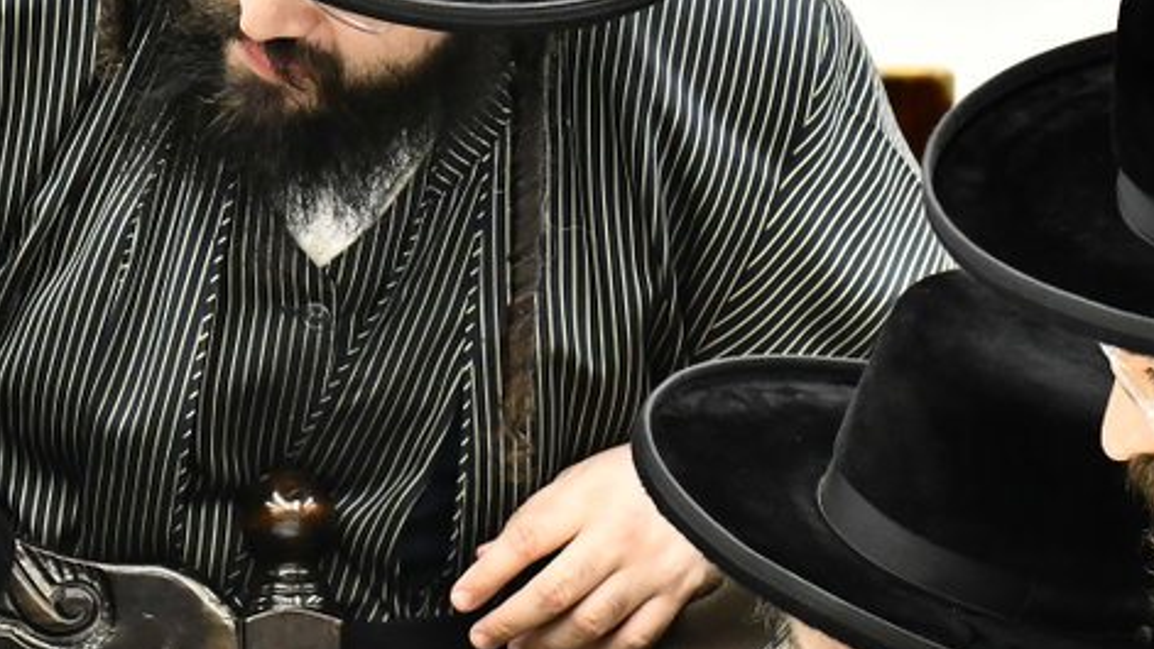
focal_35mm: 576
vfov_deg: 2.1
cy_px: 589
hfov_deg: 3.7
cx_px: -181
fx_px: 17626
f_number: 5.6
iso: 2000
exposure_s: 1/125
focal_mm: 185
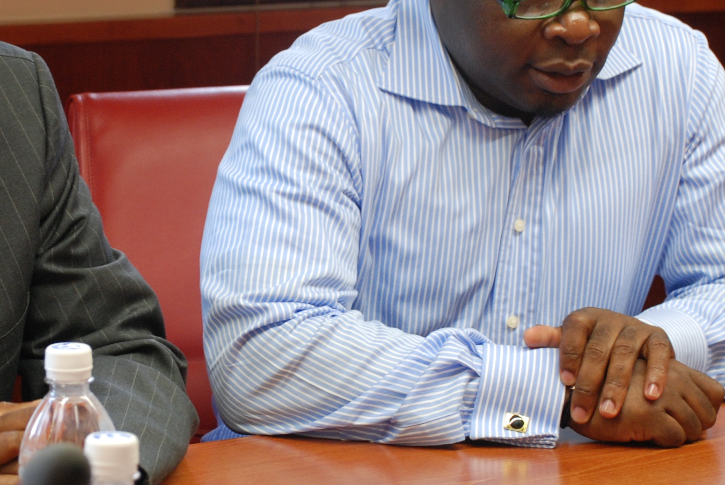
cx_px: 249
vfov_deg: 9.2
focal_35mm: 150
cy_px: 324
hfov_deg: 13.7
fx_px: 3025
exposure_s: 1/20
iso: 320
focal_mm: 40
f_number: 4.5
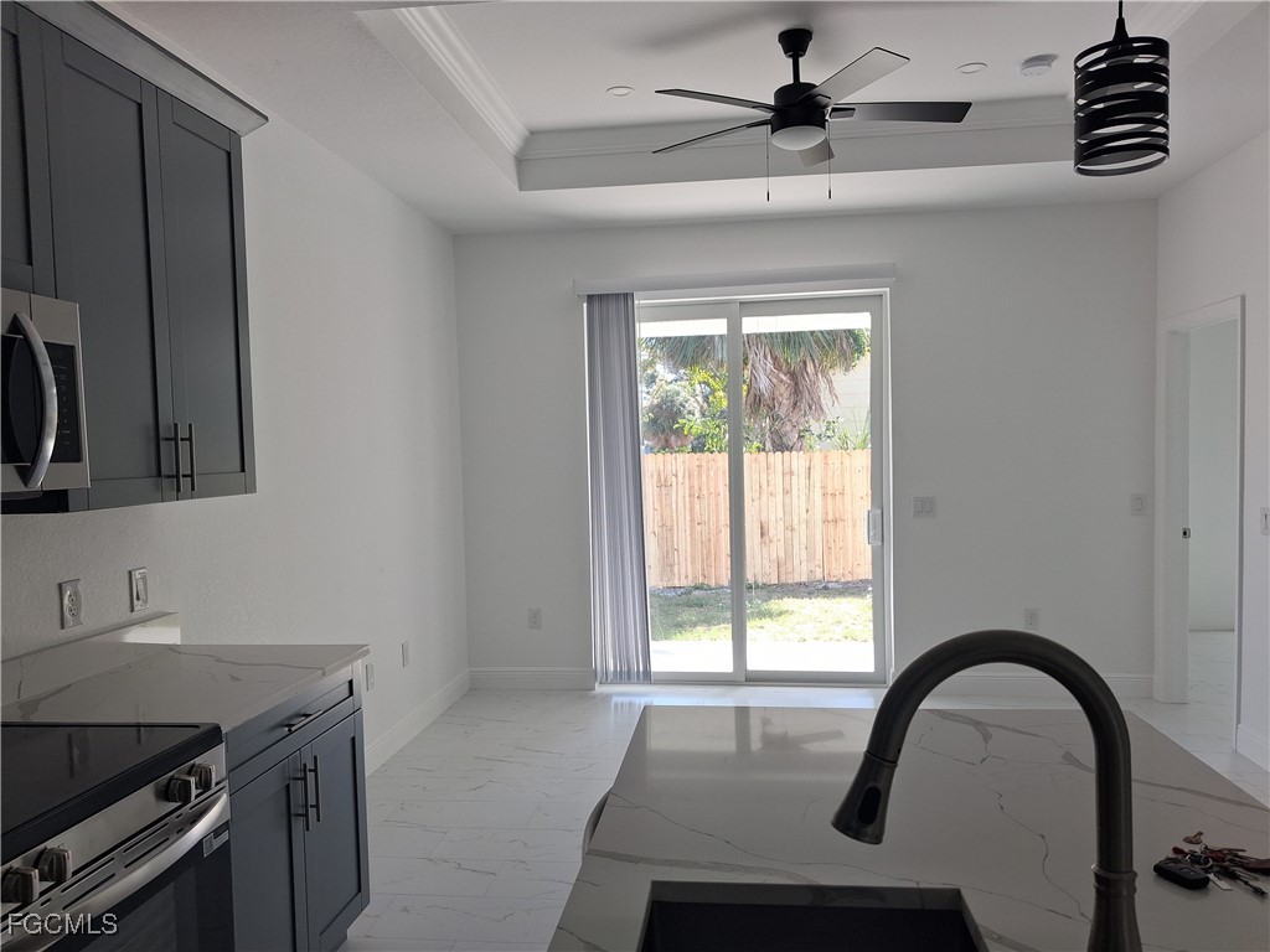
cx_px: 635
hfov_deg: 65.3
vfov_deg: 51.4
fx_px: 991
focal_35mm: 27
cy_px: 476
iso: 32
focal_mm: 4
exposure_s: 1/120
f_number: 1.8
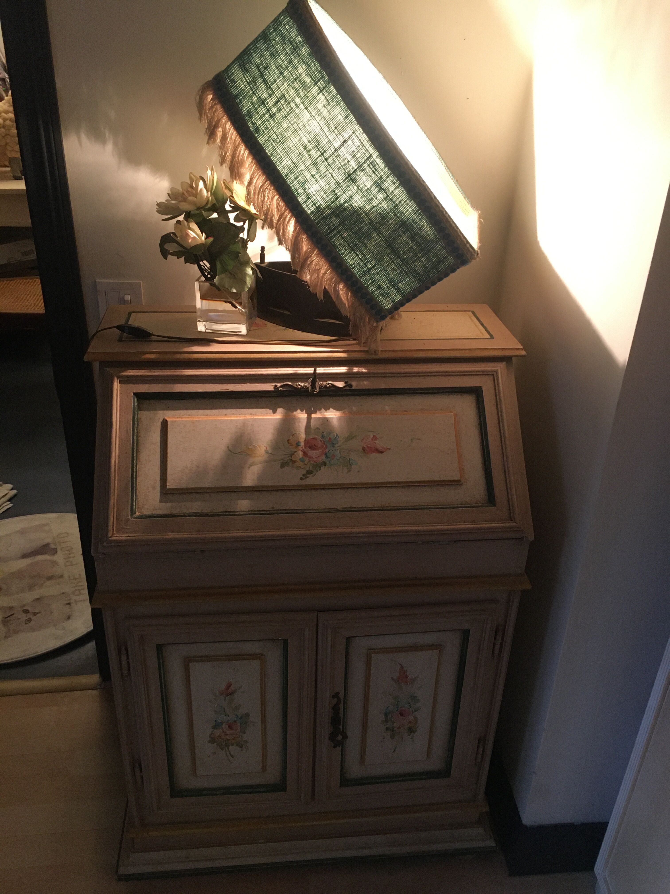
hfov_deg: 48.2
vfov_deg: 61.7
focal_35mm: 29
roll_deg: -2.7
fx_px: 748
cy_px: 447
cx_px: 335
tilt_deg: -28.6
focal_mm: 4.15
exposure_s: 1/33
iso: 200
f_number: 2.2
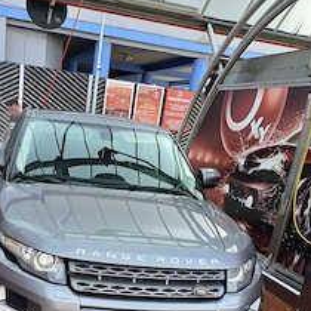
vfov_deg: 37.3
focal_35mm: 42
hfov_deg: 39.3
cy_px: 283
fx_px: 427
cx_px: 92
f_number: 1.8
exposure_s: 1/118
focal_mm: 4.65
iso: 50
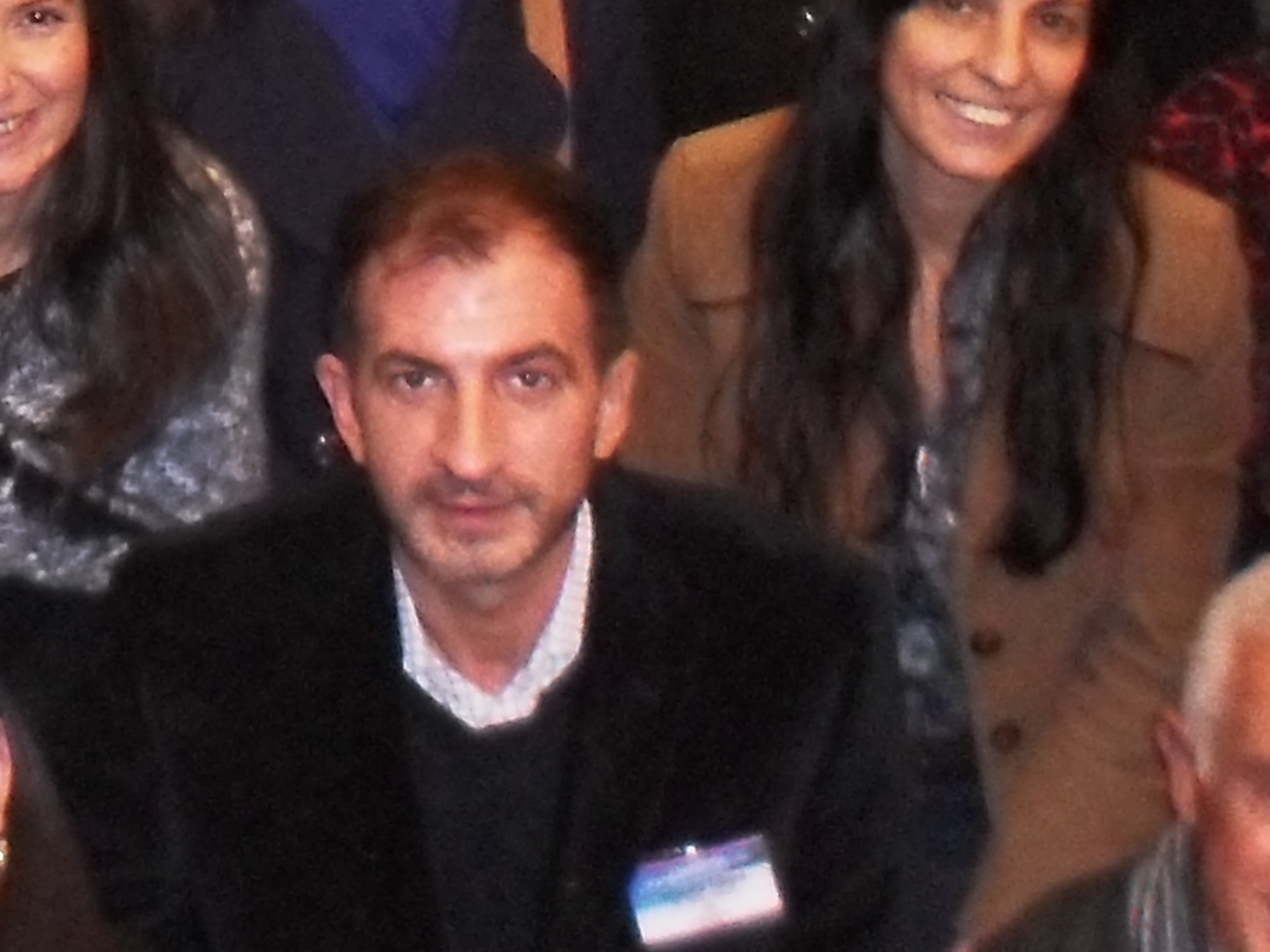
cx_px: -253
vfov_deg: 10.7
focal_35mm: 136
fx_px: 4990
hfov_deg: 14.1
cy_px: -160
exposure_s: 1/45
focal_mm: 6.3
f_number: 2.8
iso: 240
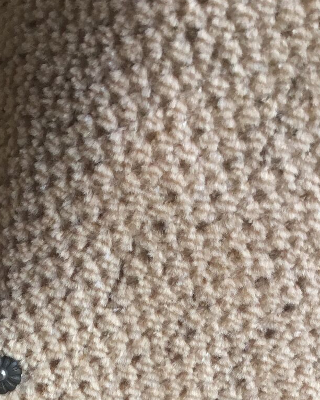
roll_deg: +2.5
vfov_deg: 22.5
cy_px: 458
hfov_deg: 19.2
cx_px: 50
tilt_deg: -33.8
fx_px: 935
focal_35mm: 79
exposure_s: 1/50
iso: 25
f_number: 2.4
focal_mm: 3.3
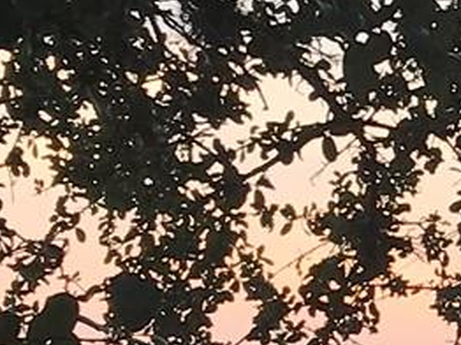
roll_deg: -0.9
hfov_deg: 8.6
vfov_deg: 6.8
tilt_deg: +4.7
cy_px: 333
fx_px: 2914
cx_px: 910
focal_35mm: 219
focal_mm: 3.99
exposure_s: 1/233
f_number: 1.8
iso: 20
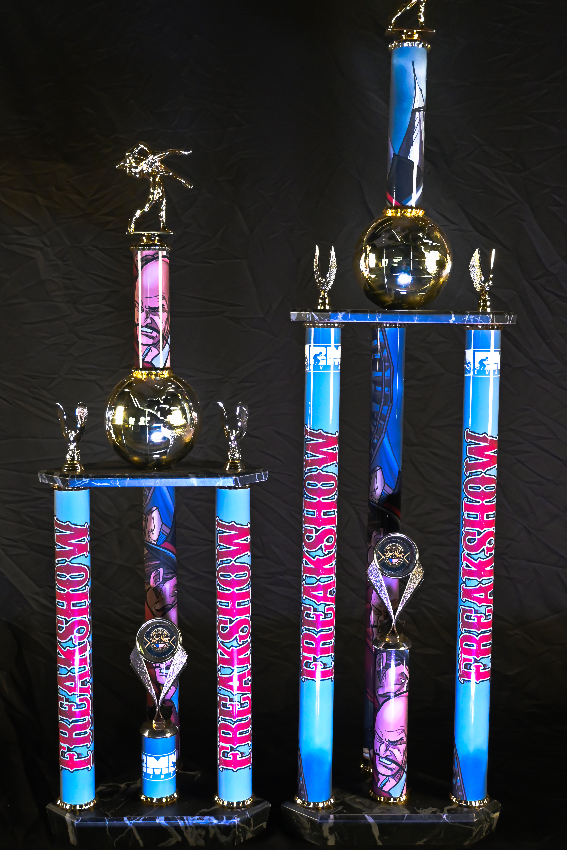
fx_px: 1039
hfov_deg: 30.5
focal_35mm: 44
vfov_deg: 44.5
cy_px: 408
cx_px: 274
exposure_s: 1/60
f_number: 4.5
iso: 4000
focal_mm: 26
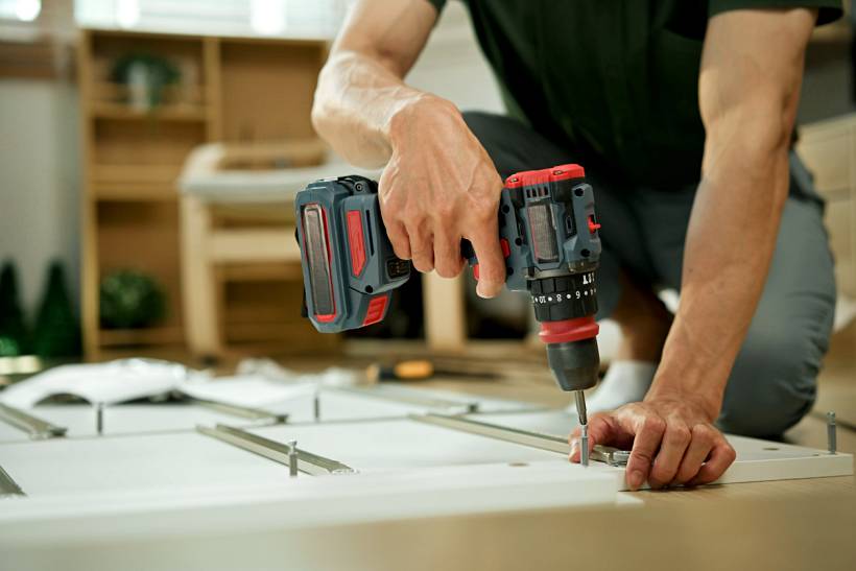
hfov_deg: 36.2
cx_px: 428
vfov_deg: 24.6
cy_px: 286
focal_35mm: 55
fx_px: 1308
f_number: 2.8
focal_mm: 55
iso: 400
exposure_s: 1/200
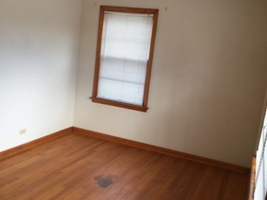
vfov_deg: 48.2
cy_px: 100
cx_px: 134
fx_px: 224
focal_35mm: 29
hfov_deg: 61.7
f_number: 2.2
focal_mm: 4.15
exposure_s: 1/40
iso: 32
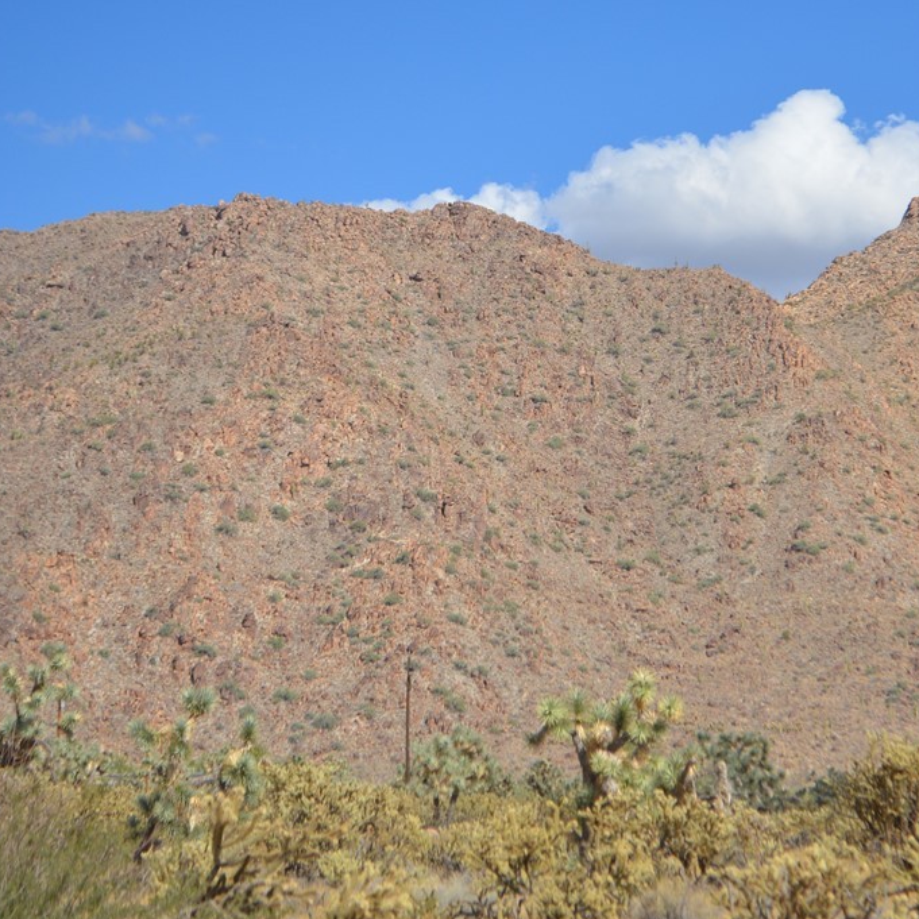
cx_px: 673
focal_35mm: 112
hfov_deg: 15.5
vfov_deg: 15.6
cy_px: 443
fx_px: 3354
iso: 400
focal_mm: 55
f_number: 7.1
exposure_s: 1/1600
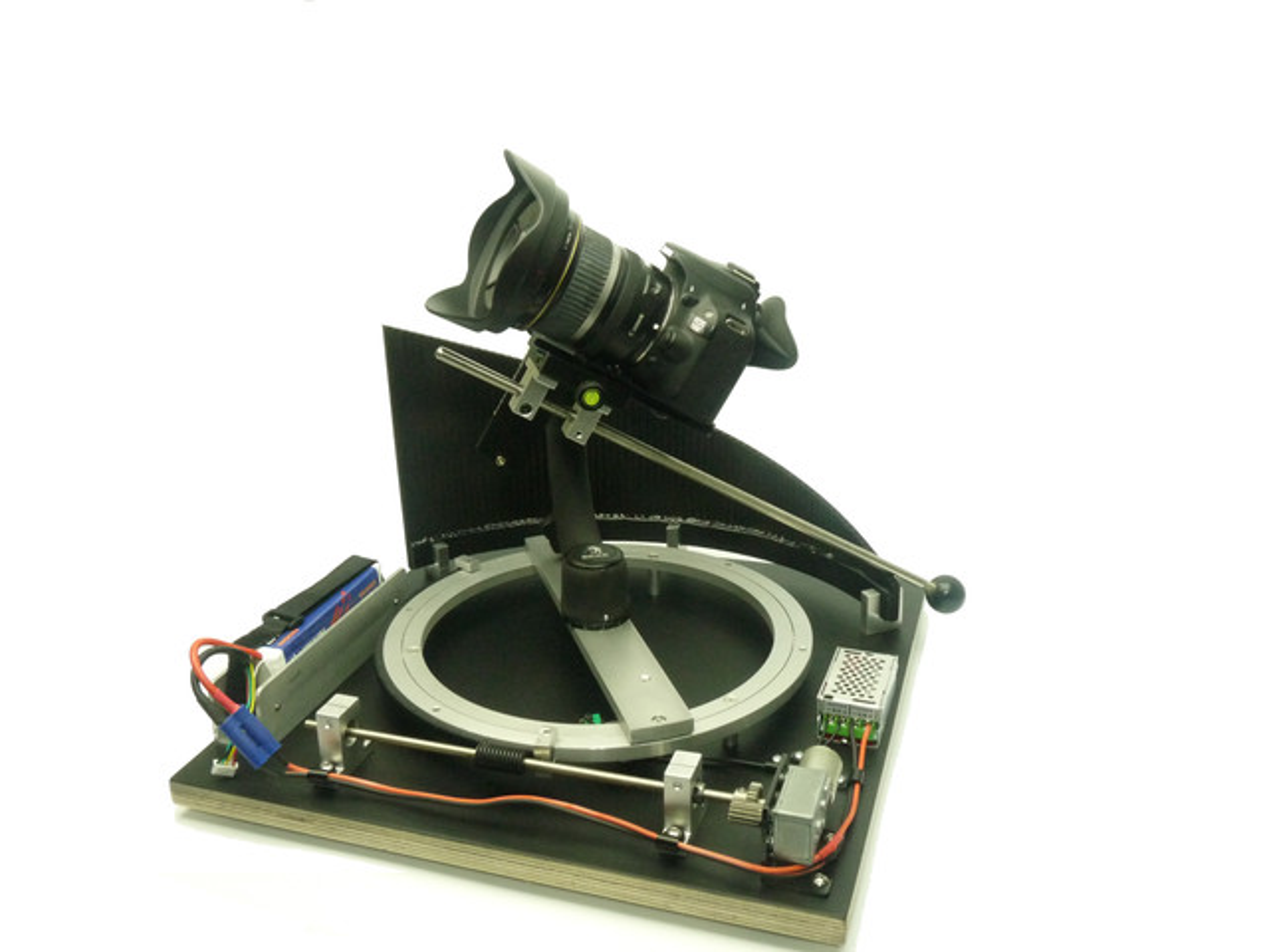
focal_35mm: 34
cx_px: 634
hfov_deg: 54.0
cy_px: 476
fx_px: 1246
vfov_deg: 41.8
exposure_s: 1/20
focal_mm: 6
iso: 400
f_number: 5.6
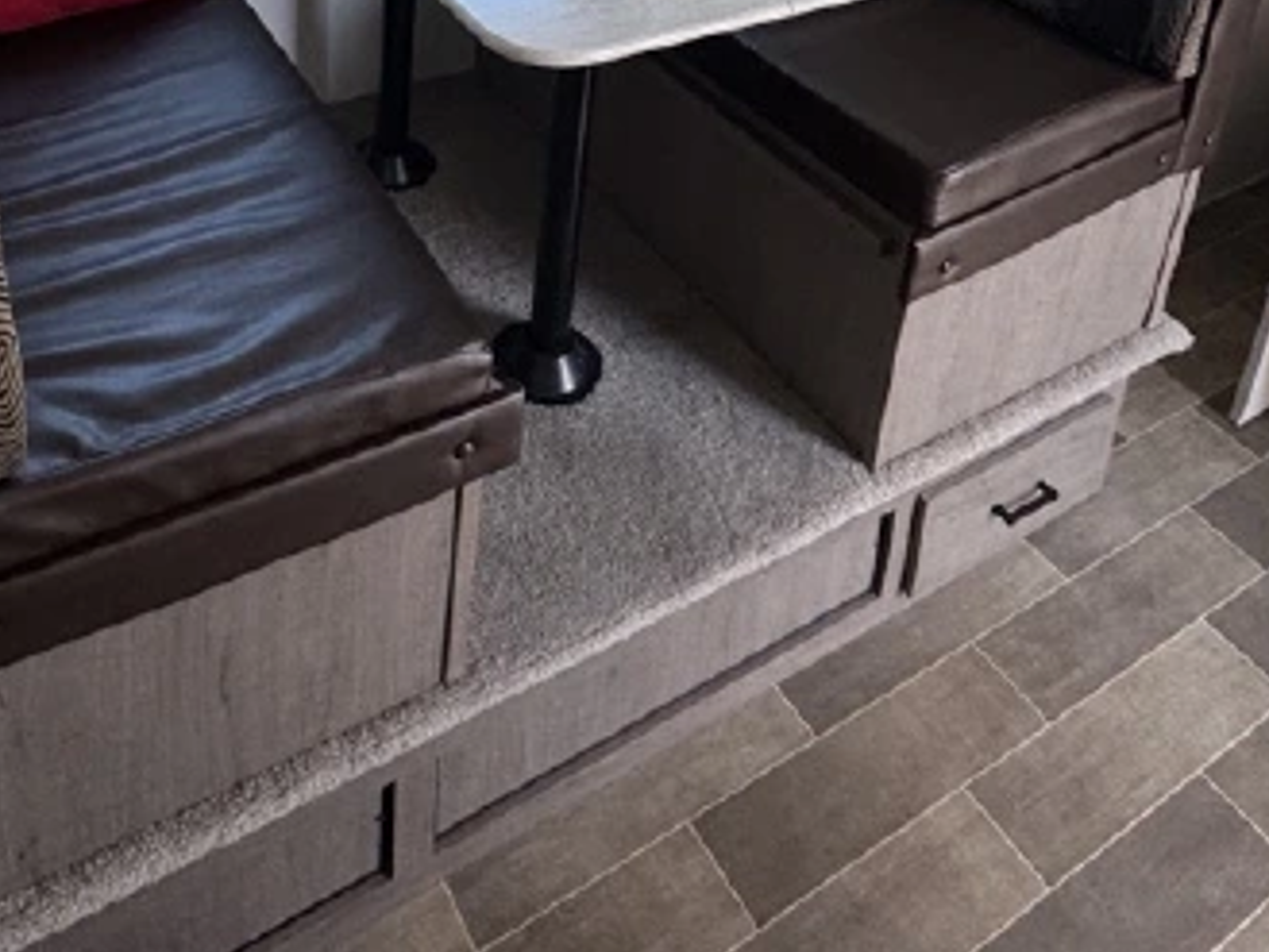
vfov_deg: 33.8
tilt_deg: -15.7
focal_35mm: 34
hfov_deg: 53.2
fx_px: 1247
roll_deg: -2.4
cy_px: -193
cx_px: 459
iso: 200
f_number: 2.2
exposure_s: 1/99
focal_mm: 2.22
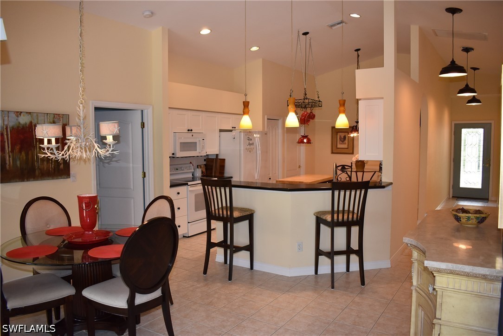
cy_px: 168
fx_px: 377
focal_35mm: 27
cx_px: 252
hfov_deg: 67.4
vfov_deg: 48.0
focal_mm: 18
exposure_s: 1/125
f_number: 4
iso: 800
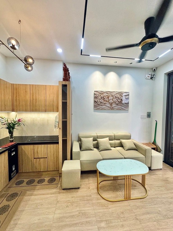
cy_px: 116
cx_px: 86
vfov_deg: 102.1
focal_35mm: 14
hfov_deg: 85.7
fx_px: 93
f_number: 2.2
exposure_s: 1/100
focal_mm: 2.22
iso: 100
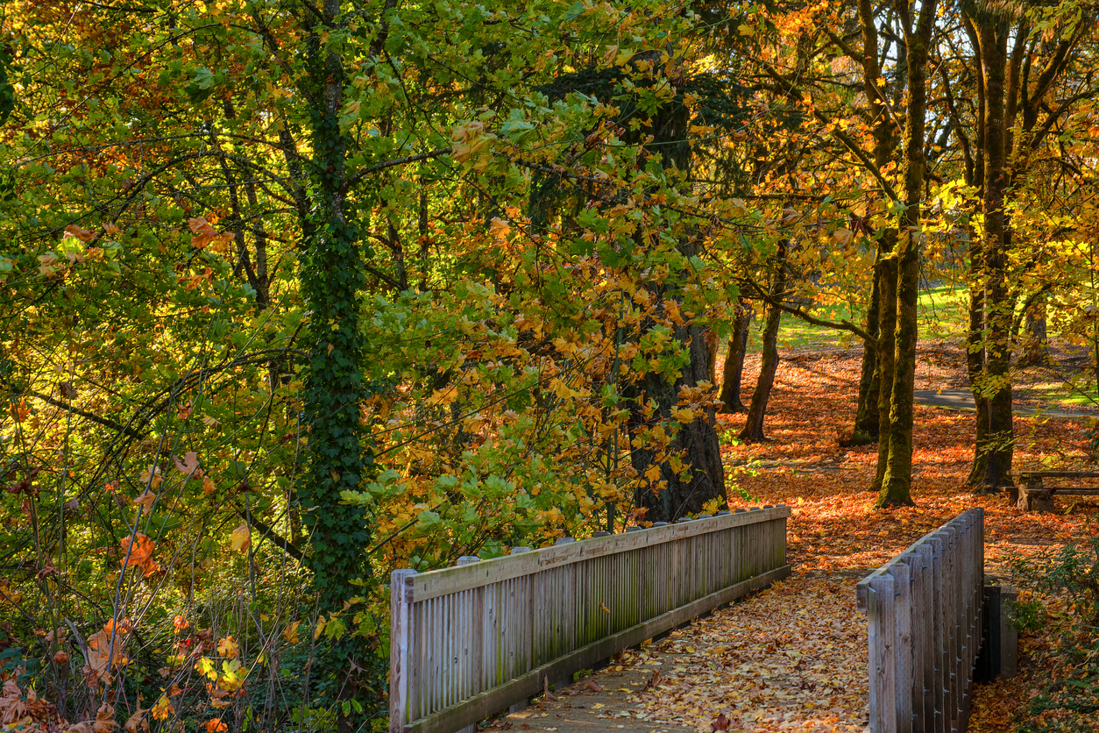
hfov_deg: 18.3
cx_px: 550
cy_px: 366
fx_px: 3419
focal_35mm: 112
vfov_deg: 12.2
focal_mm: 112
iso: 50
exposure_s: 1/60
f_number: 10
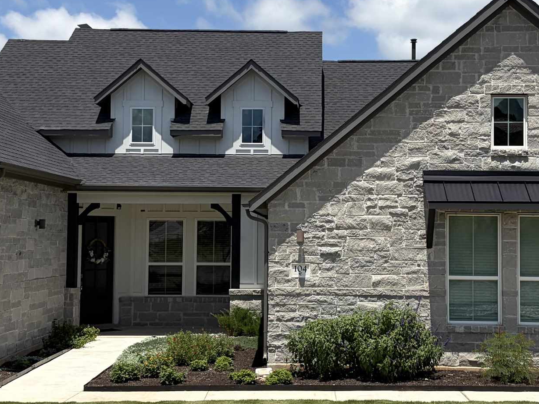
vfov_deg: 22.6
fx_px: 1012
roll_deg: -0.8
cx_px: 290
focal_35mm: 65
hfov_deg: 29.8
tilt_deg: +4.1
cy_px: 177
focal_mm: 5.96
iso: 64
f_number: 1.6
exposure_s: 1/6329
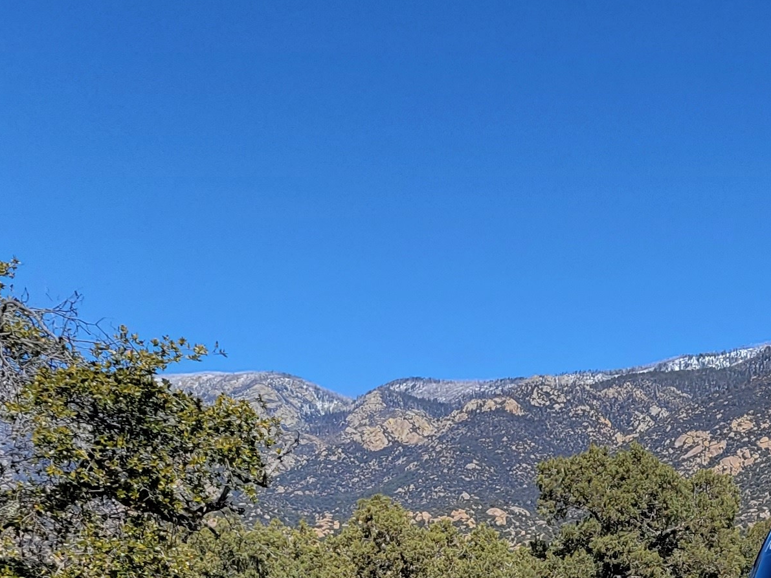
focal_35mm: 88
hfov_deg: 20.2
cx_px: 1023
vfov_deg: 16.0
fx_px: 1960
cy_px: 720
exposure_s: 1/3177
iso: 40
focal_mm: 5.4
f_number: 1.8
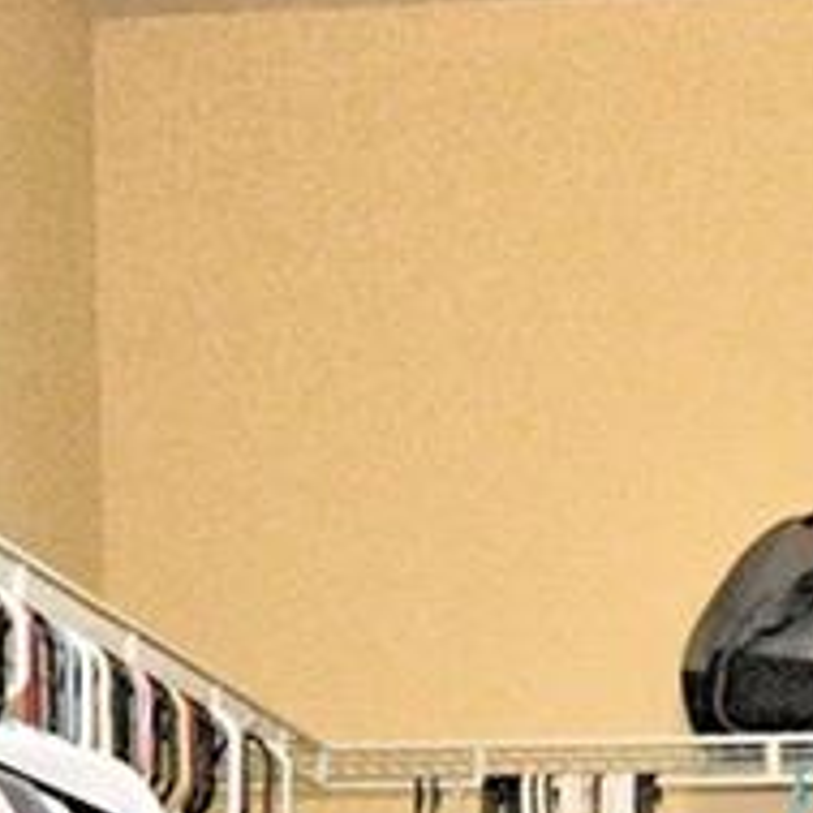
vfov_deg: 15.2
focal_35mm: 108
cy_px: 1106
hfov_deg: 16.0
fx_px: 2870
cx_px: 675
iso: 1800
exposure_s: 1/30
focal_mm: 10
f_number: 4.5
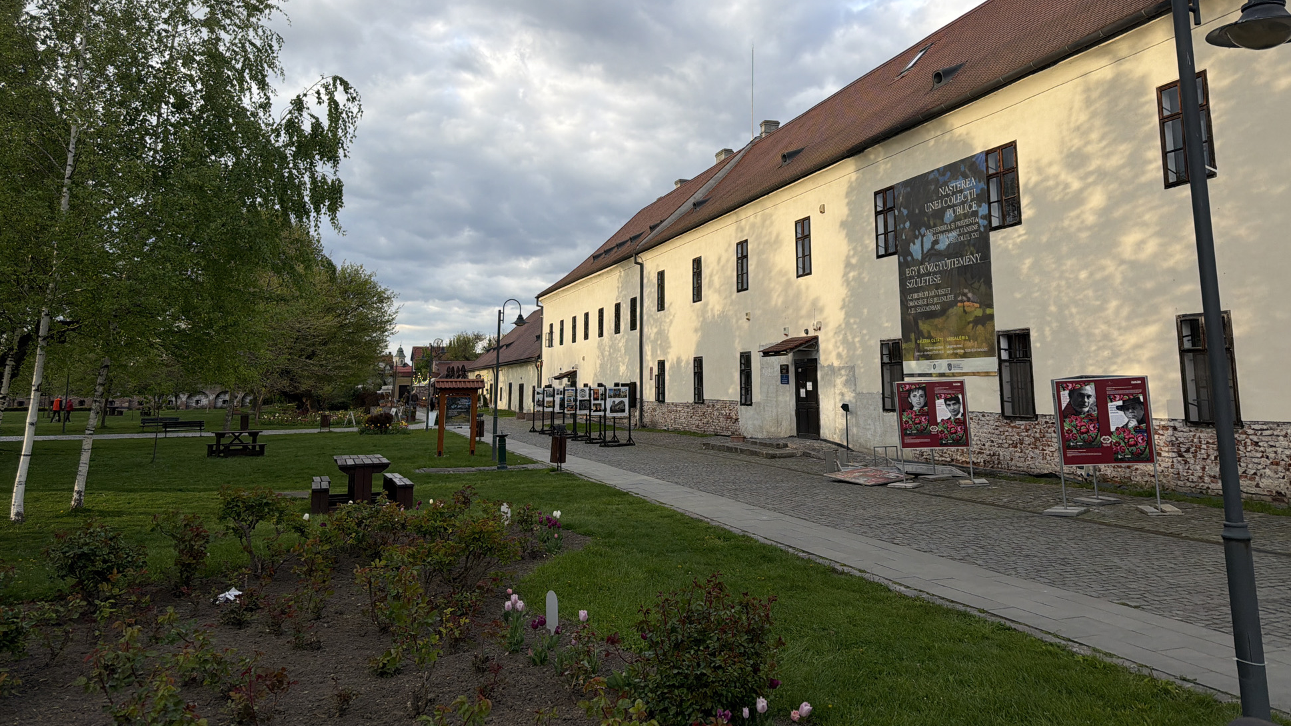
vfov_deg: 42.3
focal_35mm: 27
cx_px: 655
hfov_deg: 69.9
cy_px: 240
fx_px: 924
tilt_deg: +10.3
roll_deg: +0.8
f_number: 1.78
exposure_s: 1/1174
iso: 80
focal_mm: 6.76
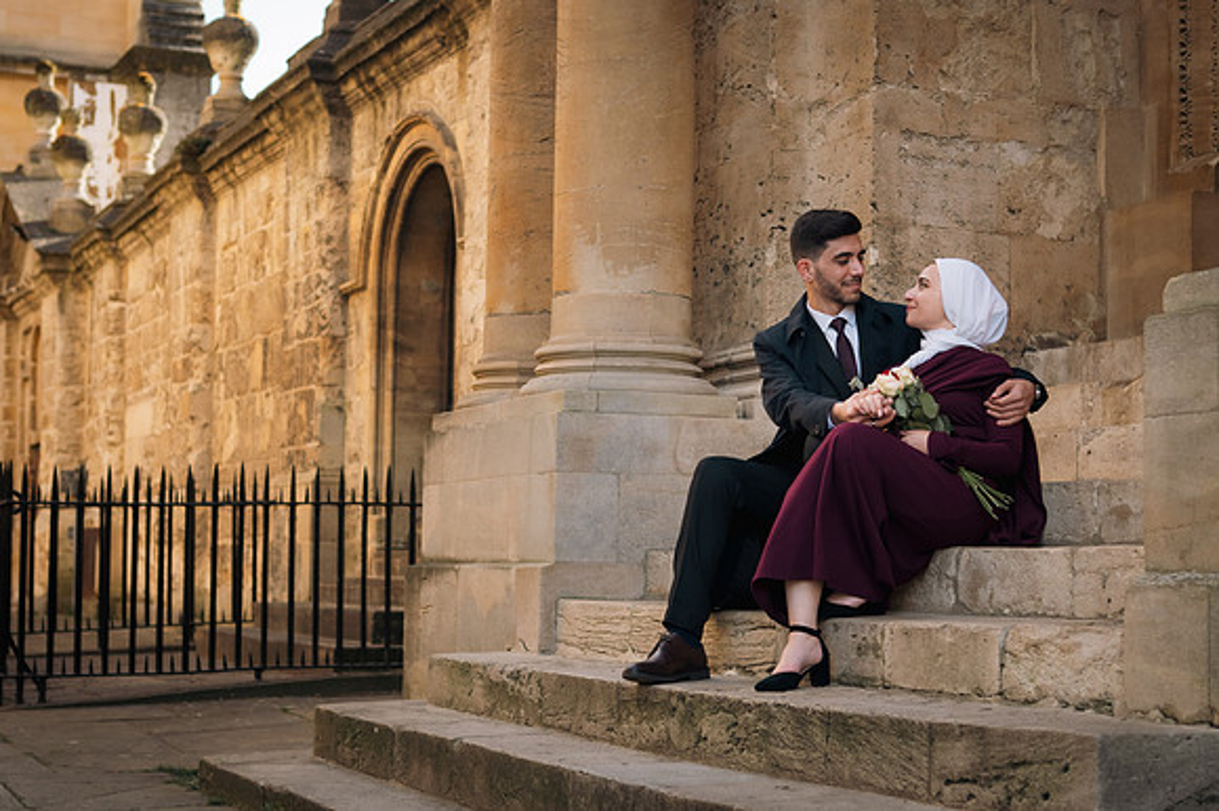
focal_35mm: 60
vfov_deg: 22.6
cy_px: 406
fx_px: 2030
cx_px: 610
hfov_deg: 33.4
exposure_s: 1/640
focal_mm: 40
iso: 200
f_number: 2.8
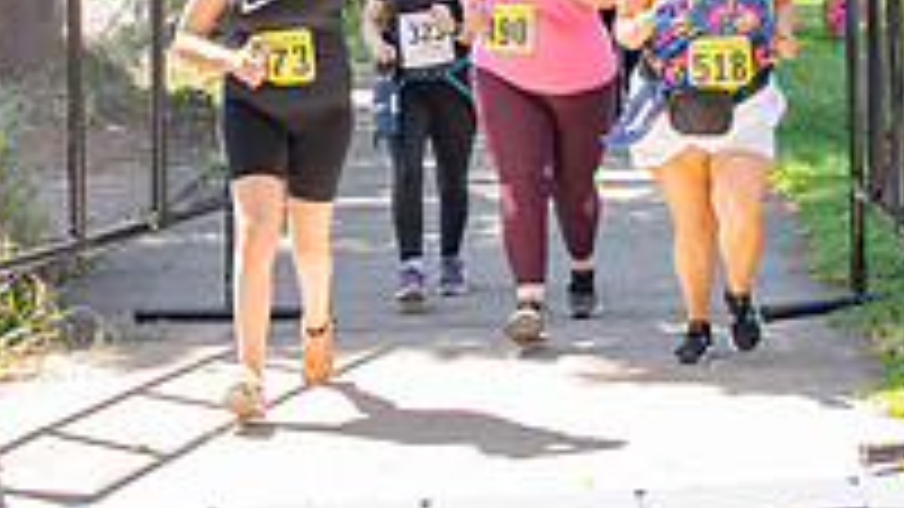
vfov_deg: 10.9
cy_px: -153
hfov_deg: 19.6
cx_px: 531
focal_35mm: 109
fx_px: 2612
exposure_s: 1/400
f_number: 4
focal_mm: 24
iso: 500
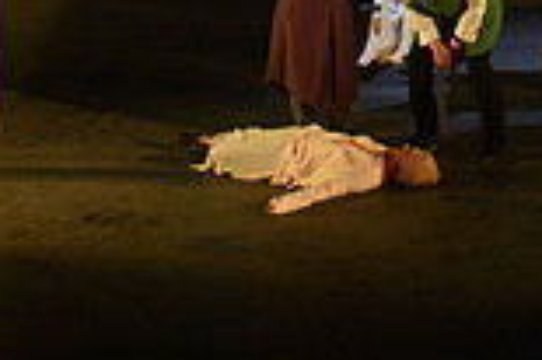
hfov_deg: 16.9
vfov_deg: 11.4
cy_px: -187
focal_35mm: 115
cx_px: 681
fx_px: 1730
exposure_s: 1/60
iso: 1000
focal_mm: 24
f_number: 3.5
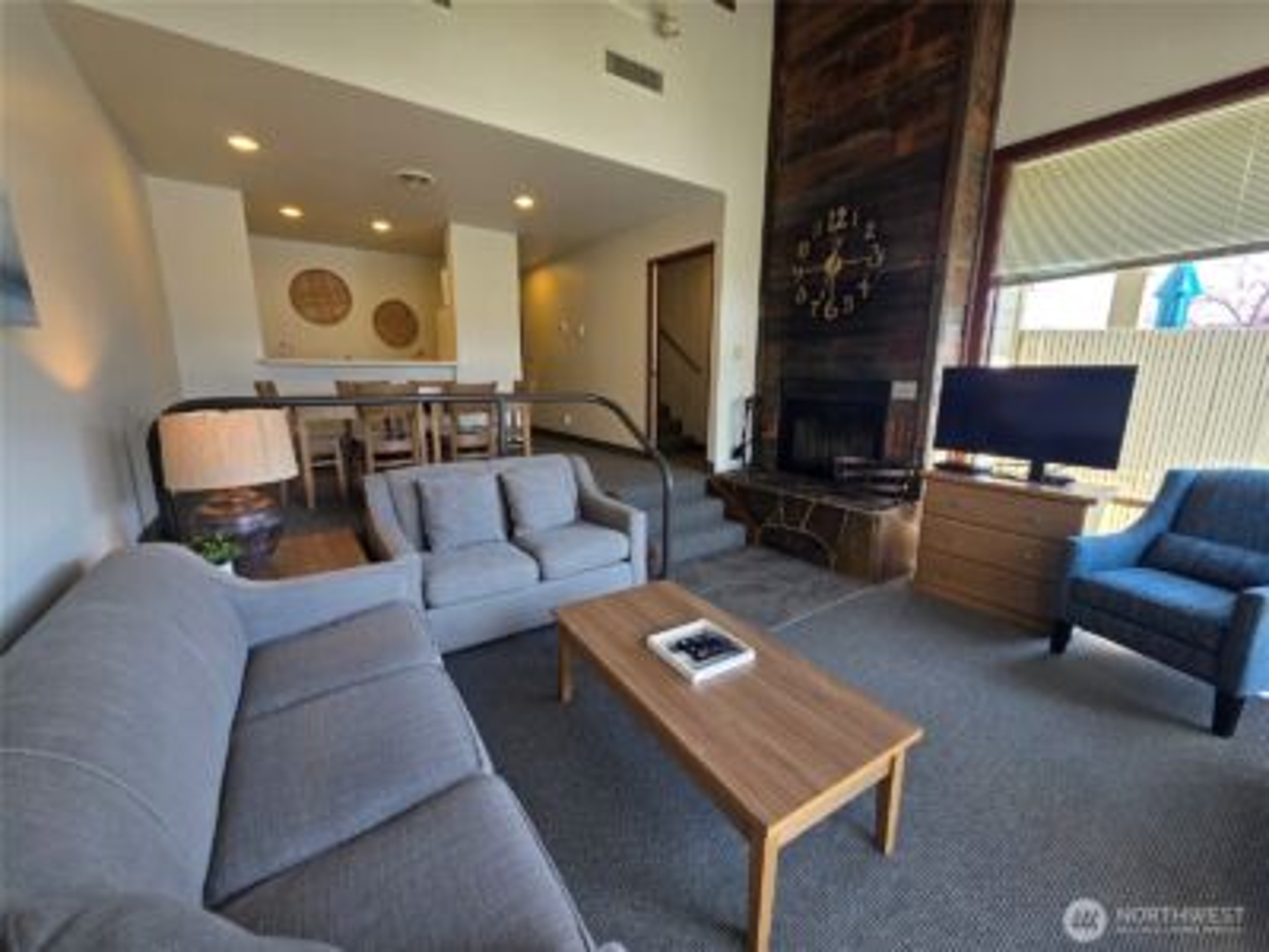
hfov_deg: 106.2
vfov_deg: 89.9
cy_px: 476
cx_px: 634
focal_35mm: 13
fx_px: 477
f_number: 1.9
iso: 64
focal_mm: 2.2
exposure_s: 1/120
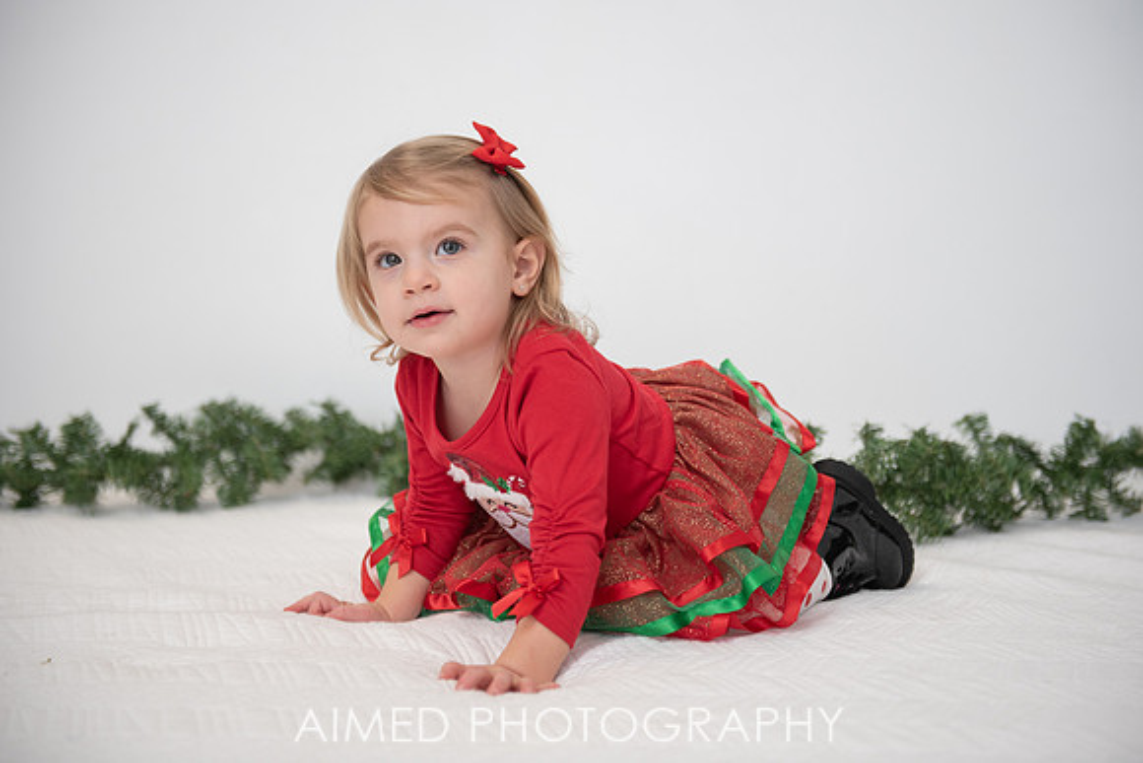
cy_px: 367
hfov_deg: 34.4
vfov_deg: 23.4
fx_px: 1845
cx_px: 593
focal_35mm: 58
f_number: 2.8
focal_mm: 56
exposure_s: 1/200
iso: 500
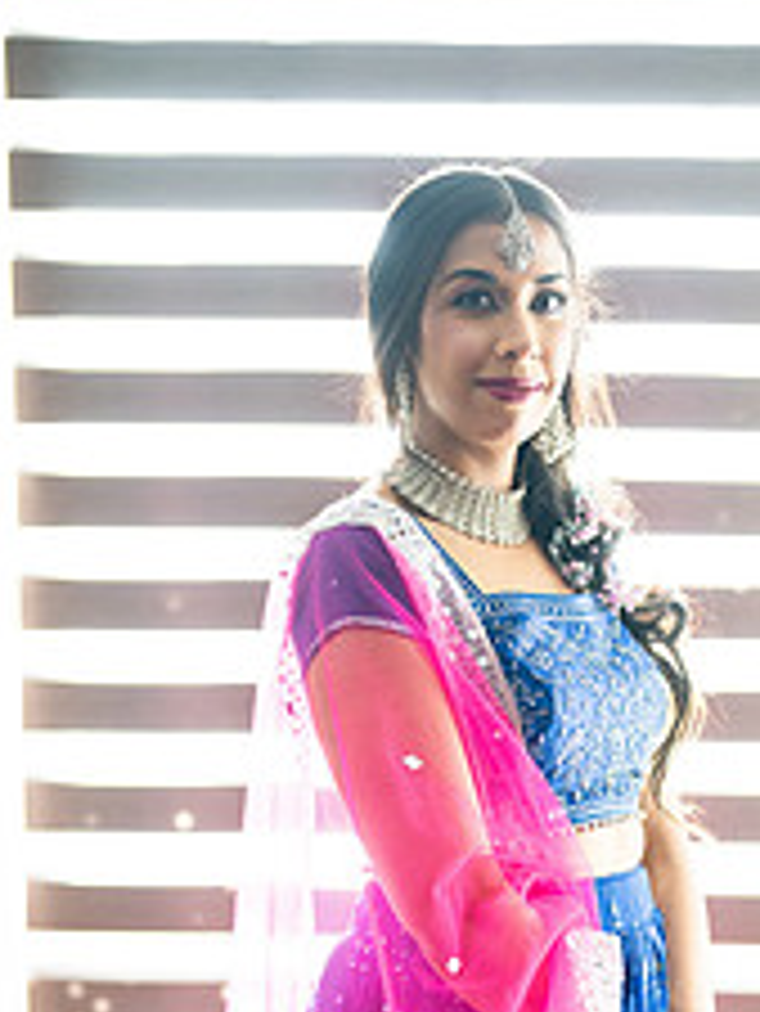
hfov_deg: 15.4
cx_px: 481
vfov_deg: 20.0
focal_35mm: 96
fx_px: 2808
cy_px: 949
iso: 320
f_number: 1.4
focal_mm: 50
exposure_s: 1/160
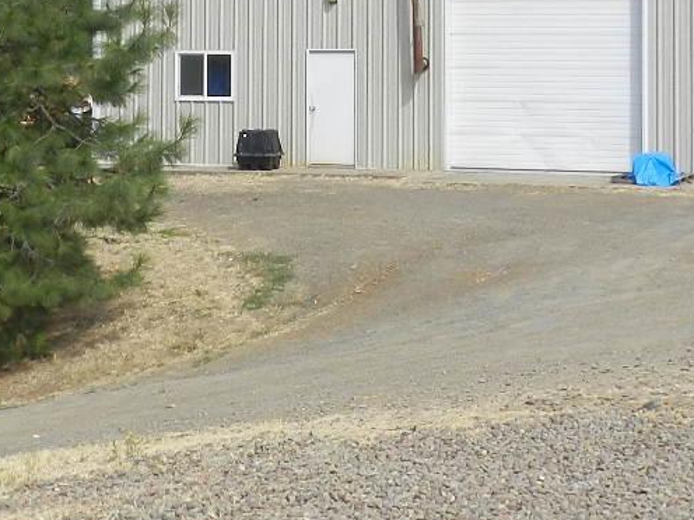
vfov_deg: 14.8
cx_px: 320
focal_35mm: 98
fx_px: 1965
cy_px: -18
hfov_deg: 20.0
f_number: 4
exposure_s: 1/800
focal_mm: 6.7
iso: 160
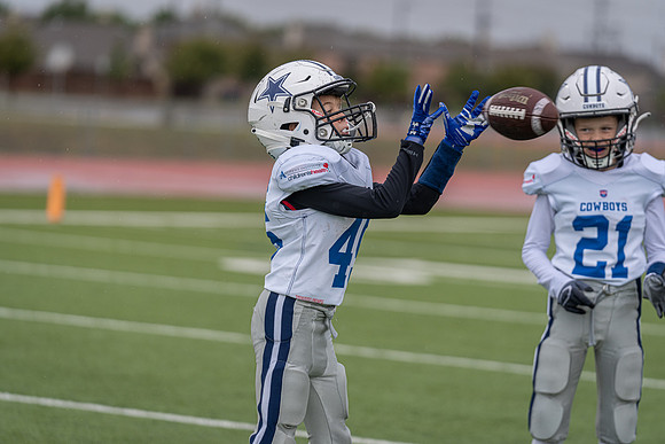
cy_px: 222
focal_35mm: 198
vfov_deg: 6.9
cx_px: 332
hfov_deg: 10.4
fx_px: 3658
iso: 250
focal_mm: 198
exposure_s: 1/1250
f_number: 3.5
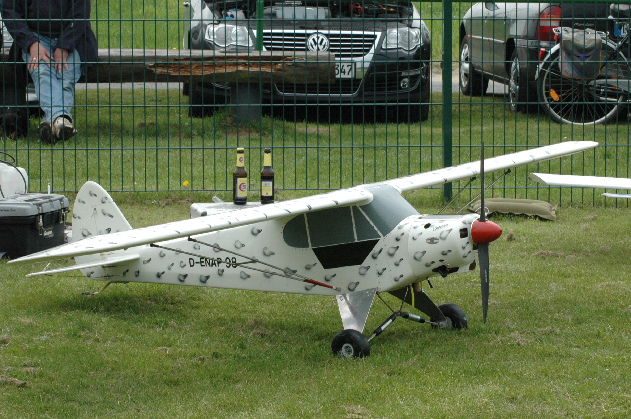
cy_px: 210
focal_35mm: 128
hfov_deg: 16.1
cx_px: 316
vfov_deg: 10.7
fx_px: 2233
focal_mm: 85
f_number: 20
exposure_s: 1/160
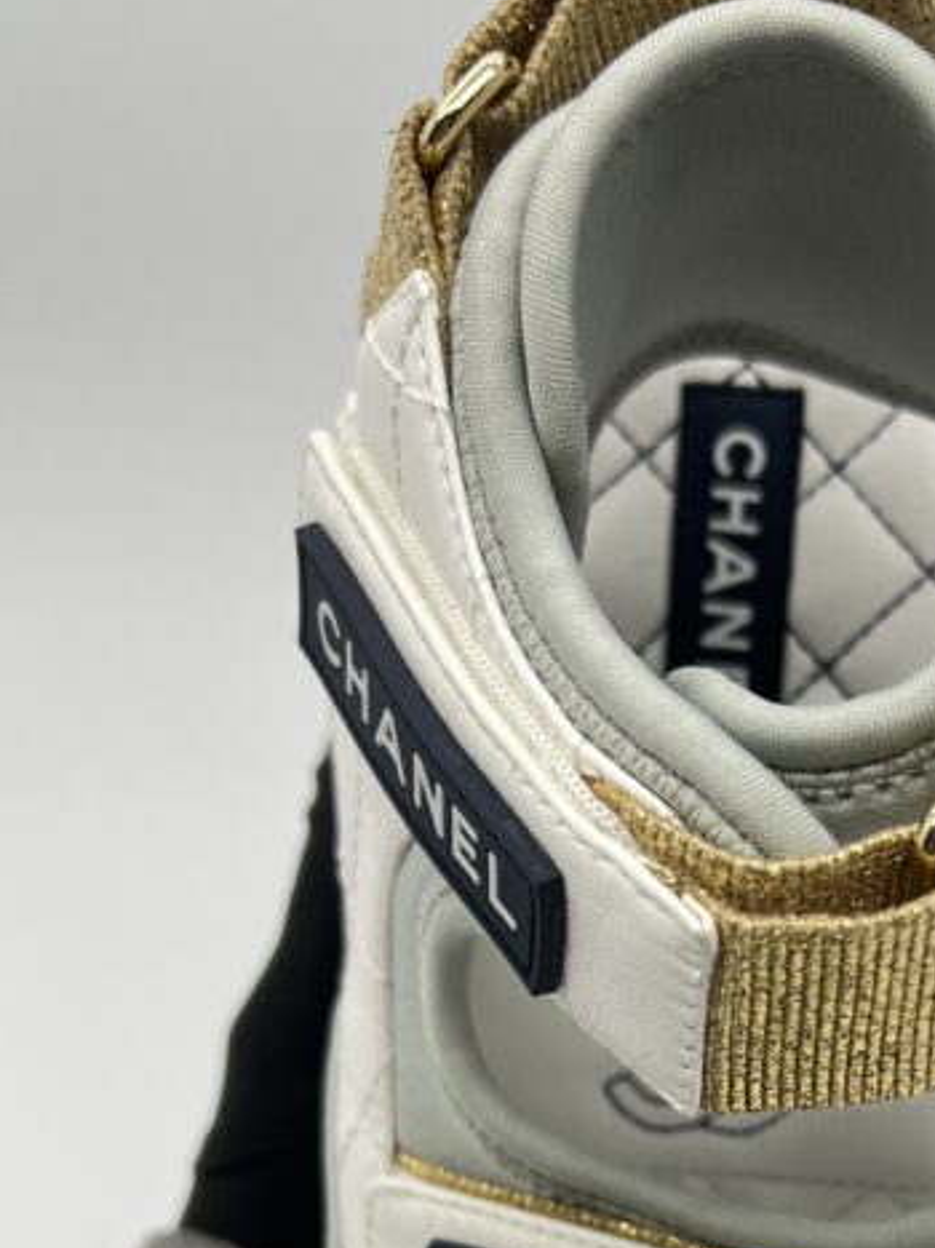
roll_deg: +0.5
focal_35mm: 57
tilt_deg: -37.5
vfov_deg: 32.2
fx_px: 2054
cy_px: 1112
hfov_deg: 25.3
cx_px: 721
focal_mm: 5.7
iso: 32
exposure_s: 1/113
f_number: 1.5
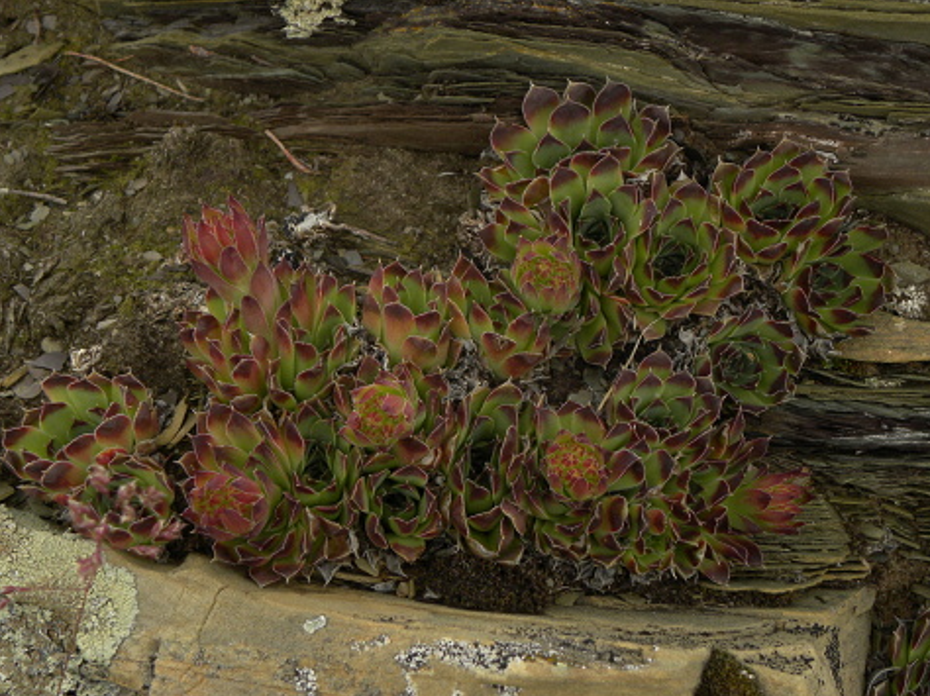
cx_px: 469
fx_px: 2041
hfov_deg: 25.7
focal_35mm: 76
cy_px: 345
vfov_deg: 19.4
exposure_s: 1/250
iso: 100
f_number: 4
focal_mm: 13.4
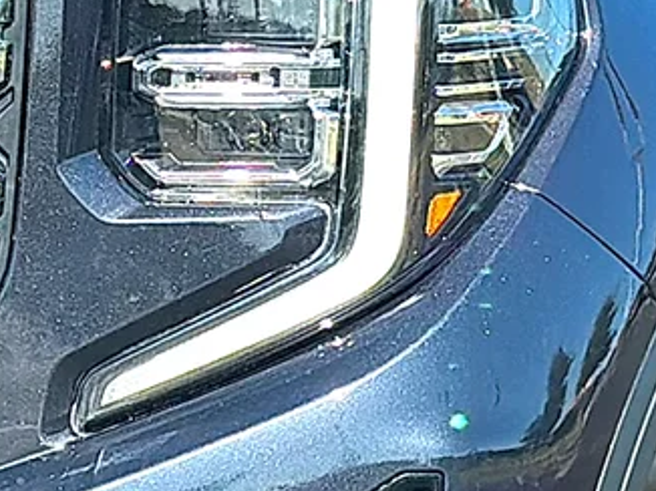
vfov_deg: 6.9
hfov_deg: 9.2
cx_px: 161
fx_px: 4071
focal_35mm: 215
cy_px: 86
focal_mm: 6.86
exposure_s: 1/2212
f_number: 1.78
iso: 80
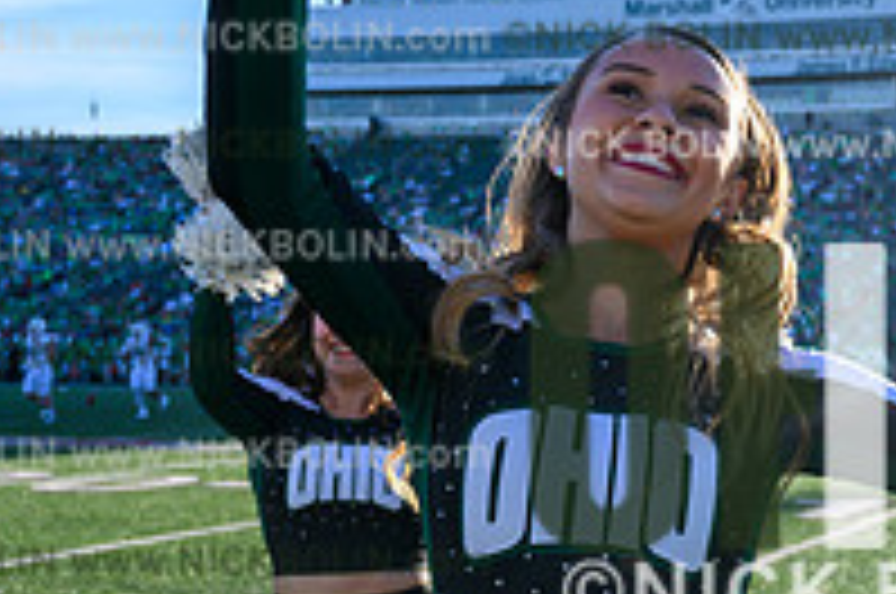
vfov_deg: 19.2
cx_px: 846
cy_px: 454
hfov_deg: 27.6
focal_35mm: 70
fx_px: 1739
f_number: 4
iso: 125
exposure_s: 1/640
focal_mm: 24
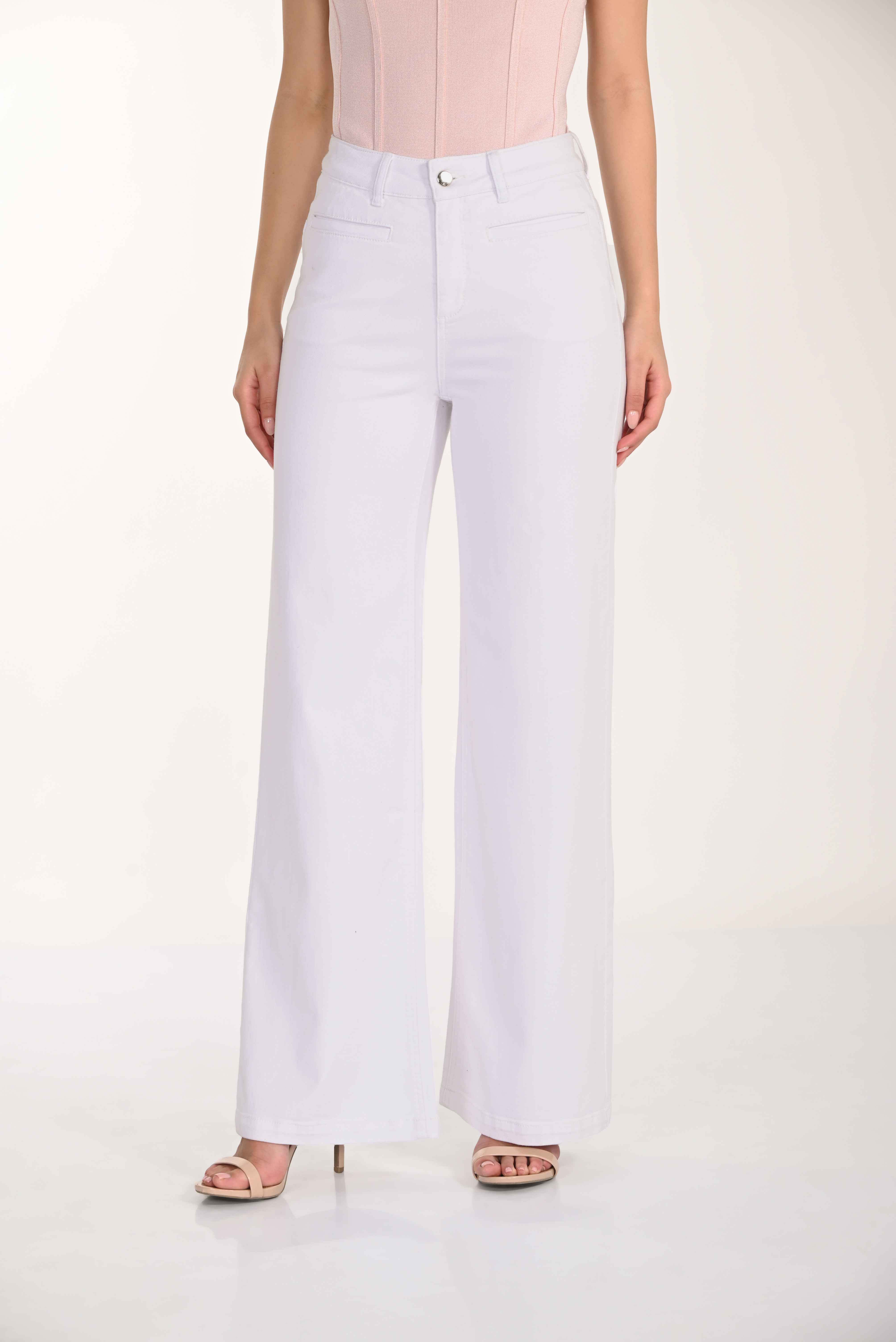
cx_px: 448
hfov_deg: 14.4
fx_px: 3543
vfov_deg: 21.5
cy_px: 671
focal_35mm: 95
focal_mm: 95
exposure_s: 1/160
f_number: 9
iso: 100
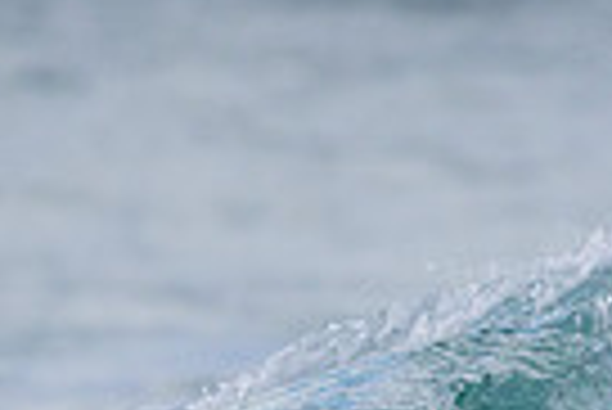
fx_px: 44468
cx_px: 711
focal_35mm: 2613
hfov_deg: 0.8
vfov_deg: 0.5
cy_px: 694
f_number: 5.6
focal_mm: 500
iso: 640
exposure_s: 1/2000
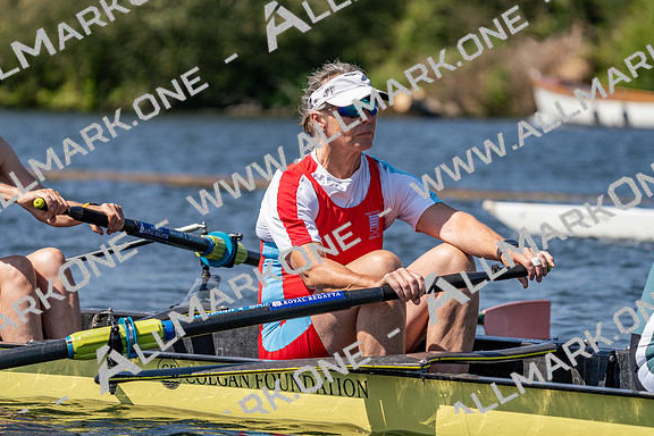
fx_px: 4668
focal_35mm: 257
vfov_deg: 5.3
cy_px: 219
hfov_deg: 8.0
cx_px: 327
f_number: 5.6
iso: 250
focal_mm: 255
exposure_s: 1/2000
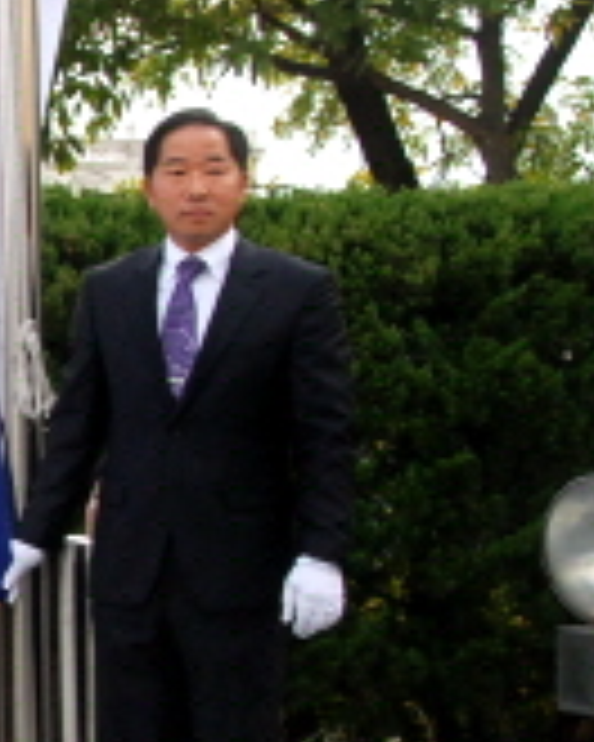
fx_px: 2910
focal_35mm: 132
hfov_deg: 10.8
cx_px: -518
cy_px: 445
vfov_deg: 14.5
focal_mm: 31
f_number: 10
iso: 800
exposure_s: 1/320
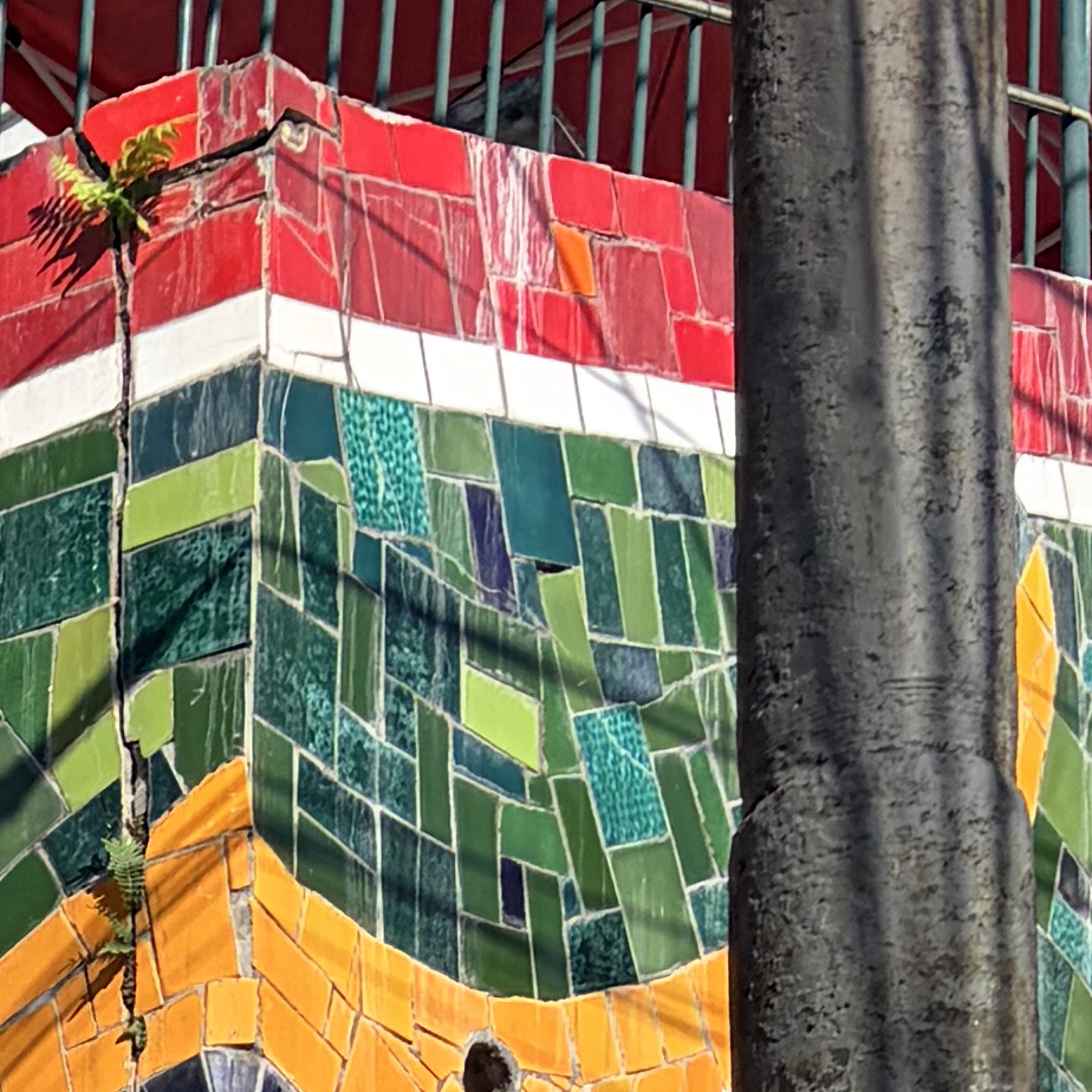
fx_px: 5068
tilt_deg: +10.4
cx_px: -814
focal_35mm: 142
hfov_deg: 11.5
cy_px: 2836
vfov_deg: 10.2
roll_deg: -2.5
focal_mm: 5.96
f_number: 1.6
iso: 50
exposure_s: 1/2985
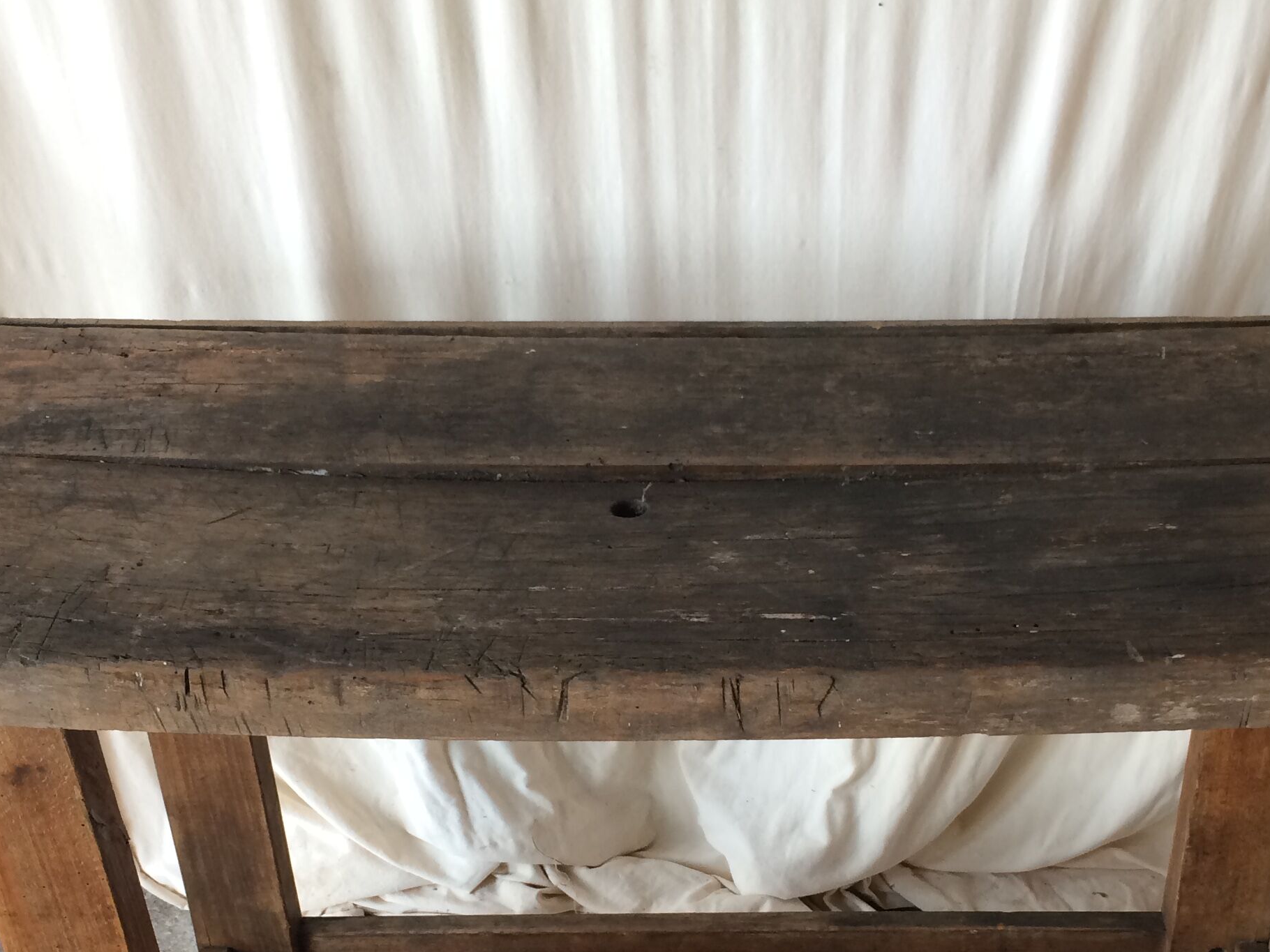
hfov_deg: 36.8
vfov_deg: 27.5
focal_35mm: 52
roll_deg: +0.0
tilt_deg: -38.5
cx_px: 711
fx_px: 1908
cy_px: 751
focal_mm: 4.15
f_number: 2.2
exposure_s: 1/33
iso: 32
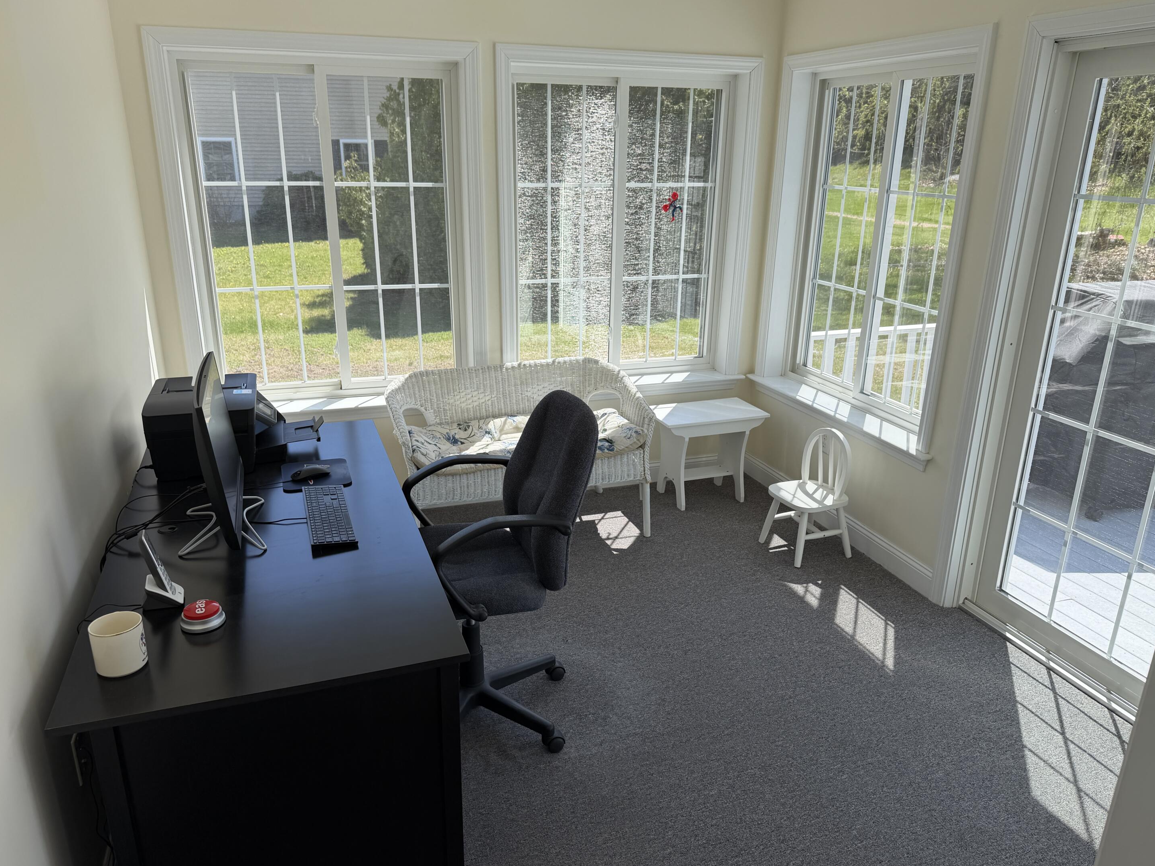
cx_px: 573
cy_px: 443
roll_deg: -0.4
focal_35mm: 25
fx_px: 834
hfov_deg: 69.4
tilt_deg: -20.0
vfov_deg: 54.9
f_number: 1.78
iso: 80
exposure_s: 1/898
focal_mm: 6.76
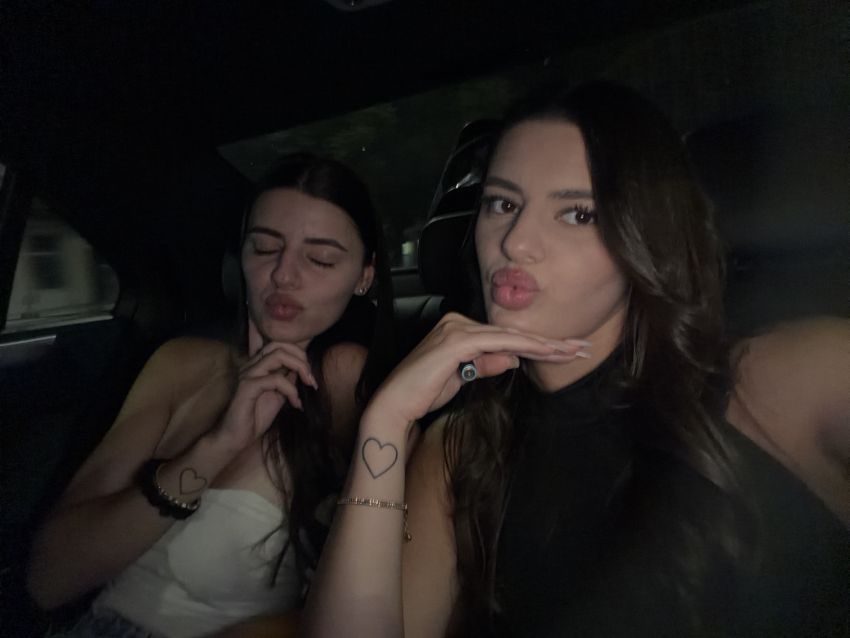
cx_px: 425
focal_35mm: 23
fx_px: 565
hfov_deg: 73.9
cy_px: 319
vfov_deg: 58.9
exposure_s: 1/16
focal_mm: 2.71
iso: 400
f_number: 1.9
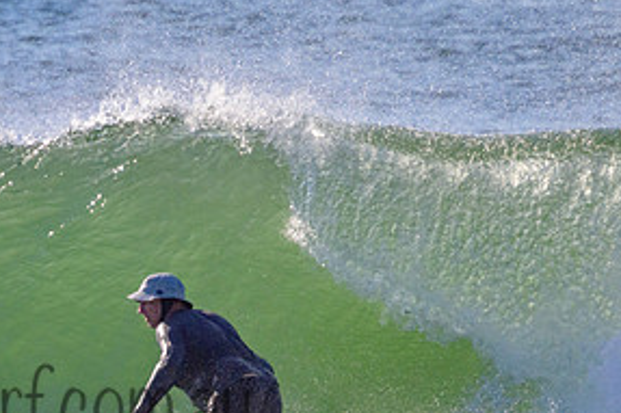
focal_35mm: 1816
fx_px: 31307
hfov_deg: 1.1
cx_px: 56
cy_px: 387
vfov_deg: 0.8
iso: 1100
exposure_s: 1/2000
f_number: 11
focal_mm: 800
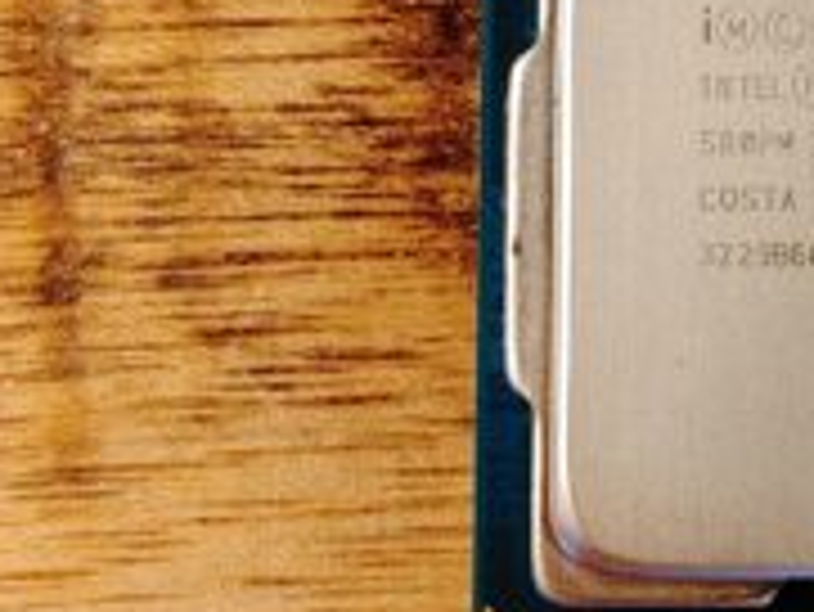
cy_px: 162
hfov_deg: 21.7
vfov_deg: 17.1
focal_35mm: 86
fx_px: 2024
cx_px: 872
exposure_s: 1/100
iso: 300
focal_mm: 4.81
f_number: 1.8
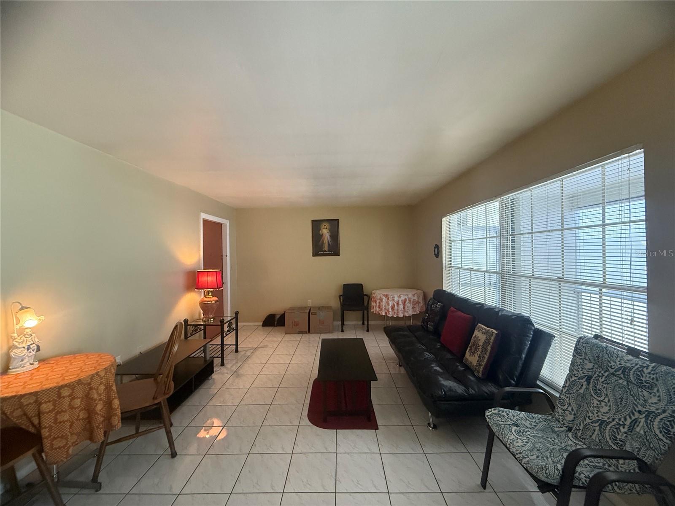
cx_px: 338
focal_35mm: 14
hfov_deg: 102.1
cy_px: 253
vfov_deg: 85.7
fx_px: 273
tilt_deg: +1.0
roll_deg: +0.9
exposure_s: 1/60
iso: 500
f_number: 2.2
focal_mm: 2.22
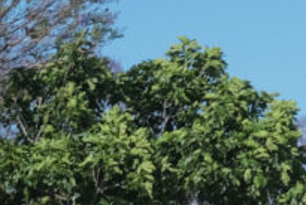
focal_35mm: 335
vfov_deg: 4.0
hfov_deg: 6.0
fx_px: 2849
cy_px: 501
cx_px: 663
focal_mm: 44.5
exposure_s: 1/500
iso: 160
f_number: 9
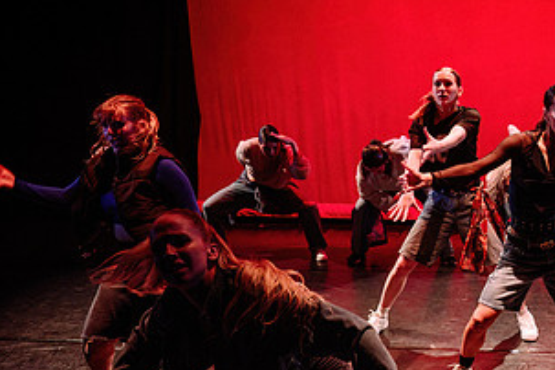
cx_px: 439
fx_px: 771
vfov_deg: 26.2
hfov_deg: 38.2
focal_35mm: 50
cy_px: 321
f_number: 2.8
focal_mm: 24
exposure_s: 1/300
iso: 2000
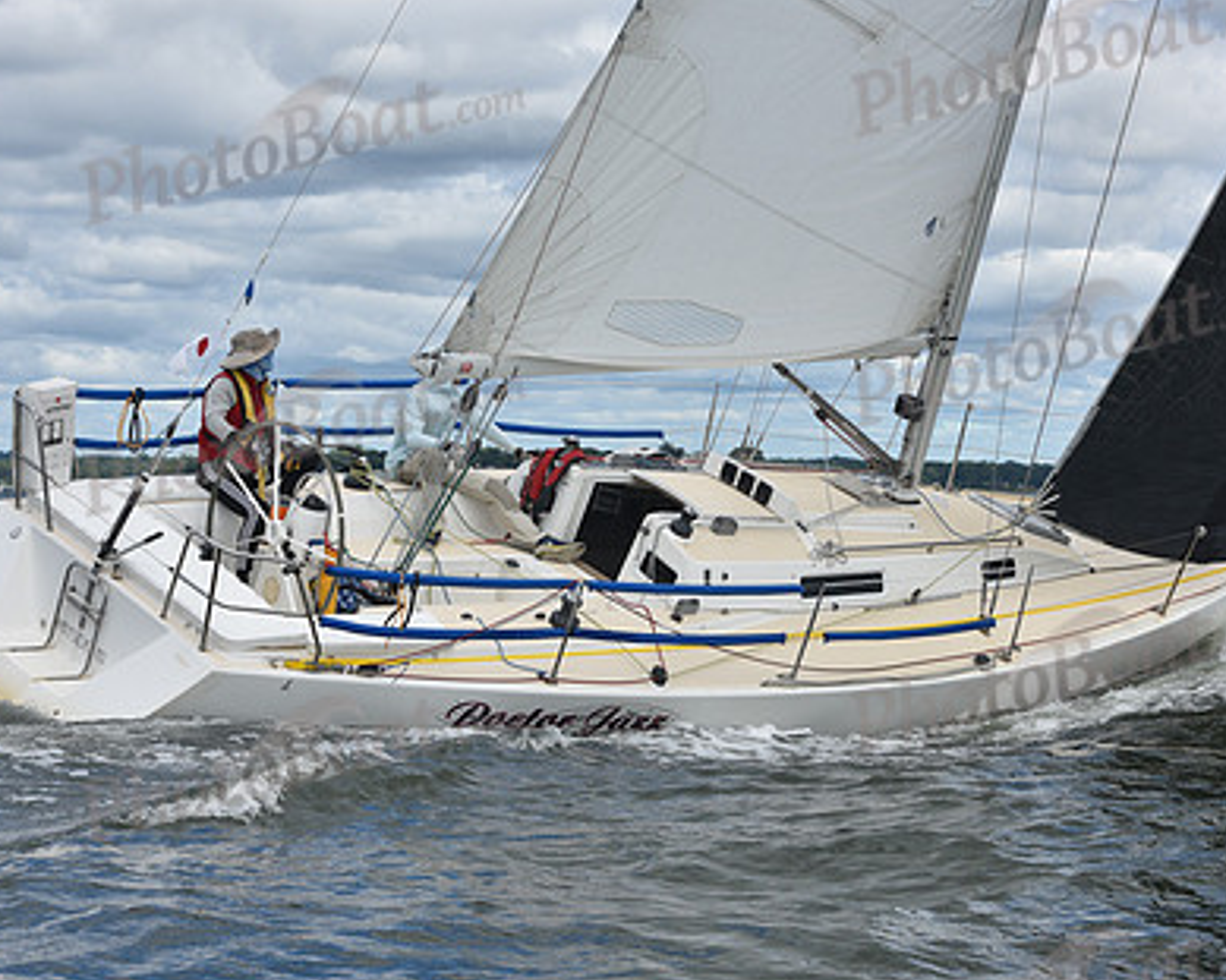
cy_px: 553
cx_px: 690
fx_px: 3555
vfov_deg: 15.7
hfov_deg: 19.6
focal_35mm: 98
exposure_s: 1/800
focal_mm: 70
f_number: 9
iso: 250
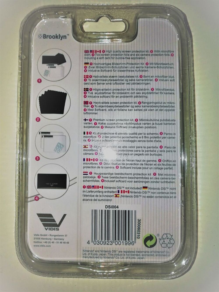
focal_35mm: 27
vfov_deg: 65.3
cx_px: 110
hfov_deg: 51.4
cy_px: 146
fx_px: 228
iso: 50
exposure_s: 1/167
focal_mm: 4.5
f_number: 2.2
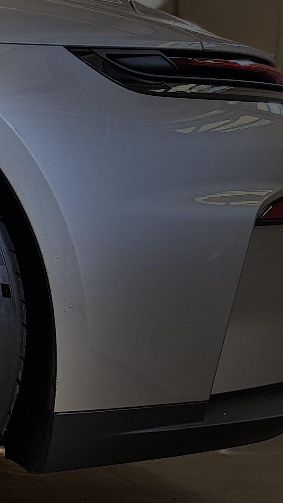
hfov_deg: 14.0
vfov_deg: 27.2
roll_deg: -0.2
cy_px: 420
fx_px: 1014
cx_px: -235
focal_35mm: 76
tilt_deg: -9.3
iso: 320
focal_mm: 6.76
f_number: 1.78
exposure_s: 1/60
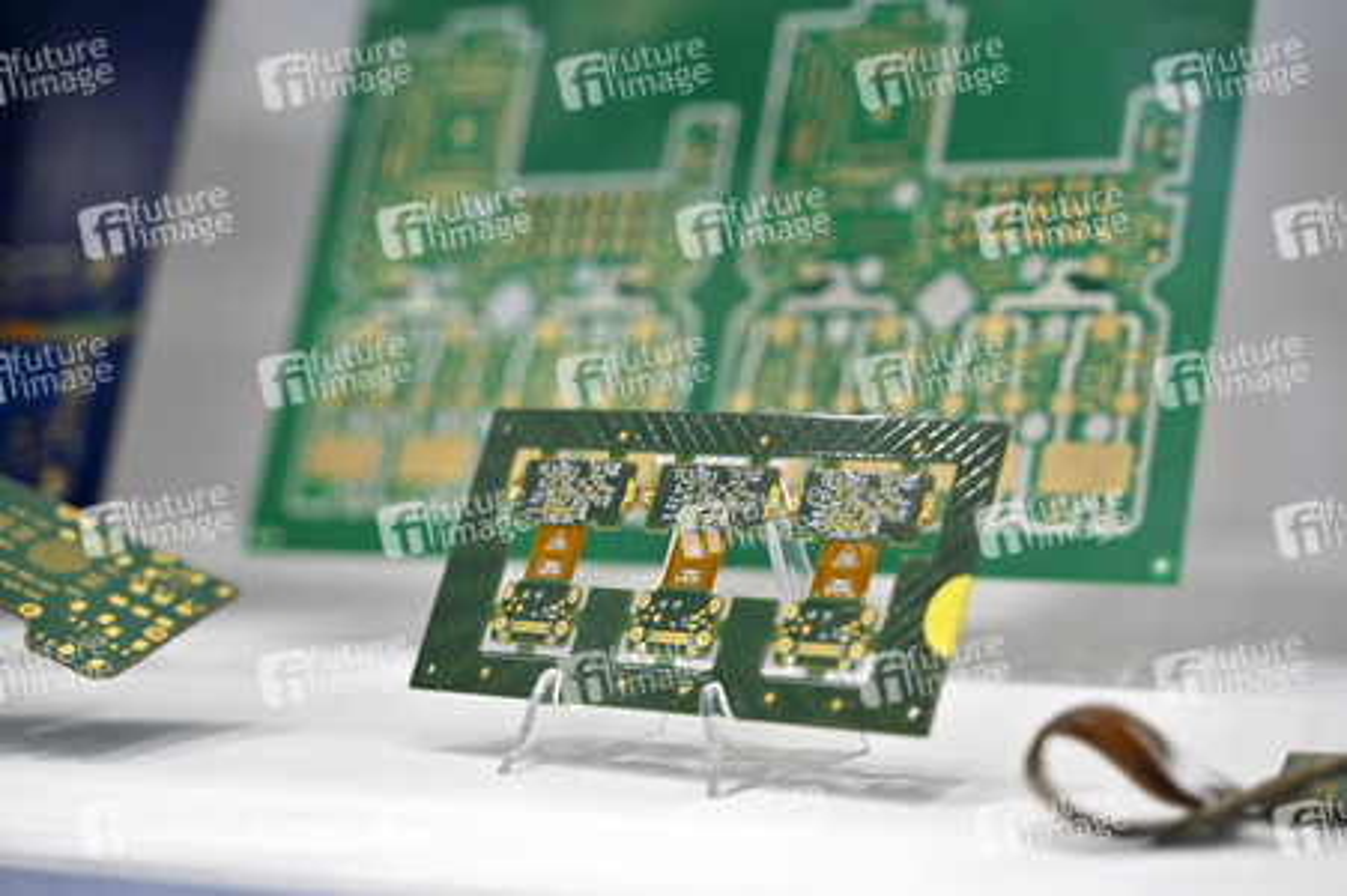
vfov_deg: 18.2
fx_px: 2804
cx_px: 674
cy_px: 448
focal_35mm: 75
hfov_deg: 27.0
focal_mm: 75
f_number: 2.8
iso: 640
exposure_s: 1/320
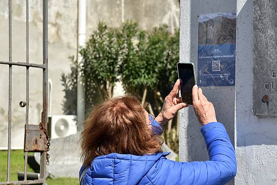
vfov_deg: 9.6
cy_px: 115
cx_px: 145
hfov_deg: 14.3
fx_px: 1101
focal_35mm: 143
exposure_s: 1/400
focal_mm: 100
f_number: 11
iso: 500
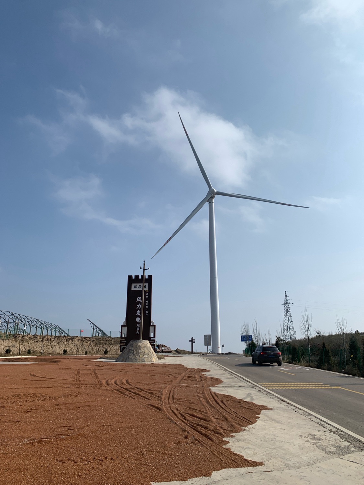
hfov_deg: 53.1
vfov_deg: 67.3
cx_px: 182
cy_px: 242
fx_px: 365
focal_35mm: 26
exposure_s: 1/5405
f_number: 1.8
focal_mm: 4.25
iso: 25
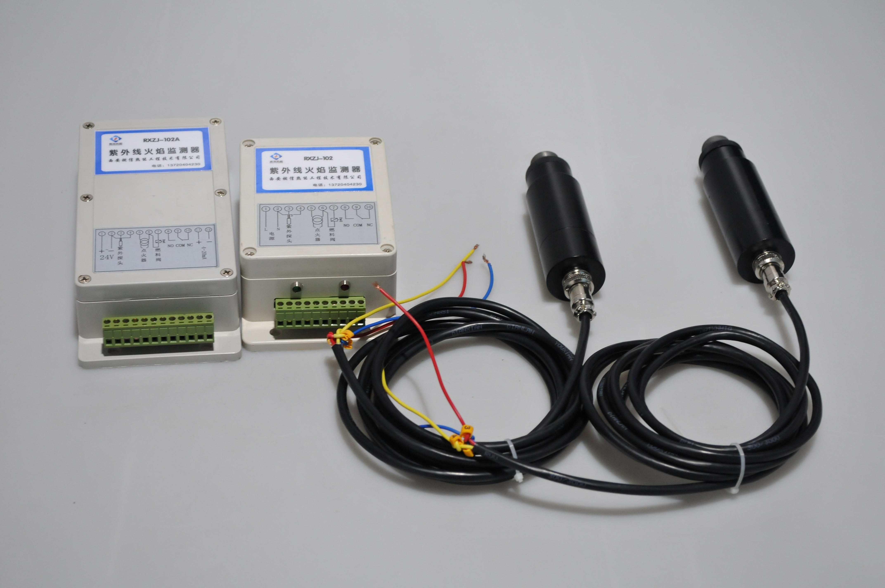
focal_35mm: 66
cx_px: 442
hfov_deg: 30.5
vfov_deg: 20.6
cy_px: 294
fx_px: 1621
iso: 1000
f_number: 5.6
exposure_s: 1/30
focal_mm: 44
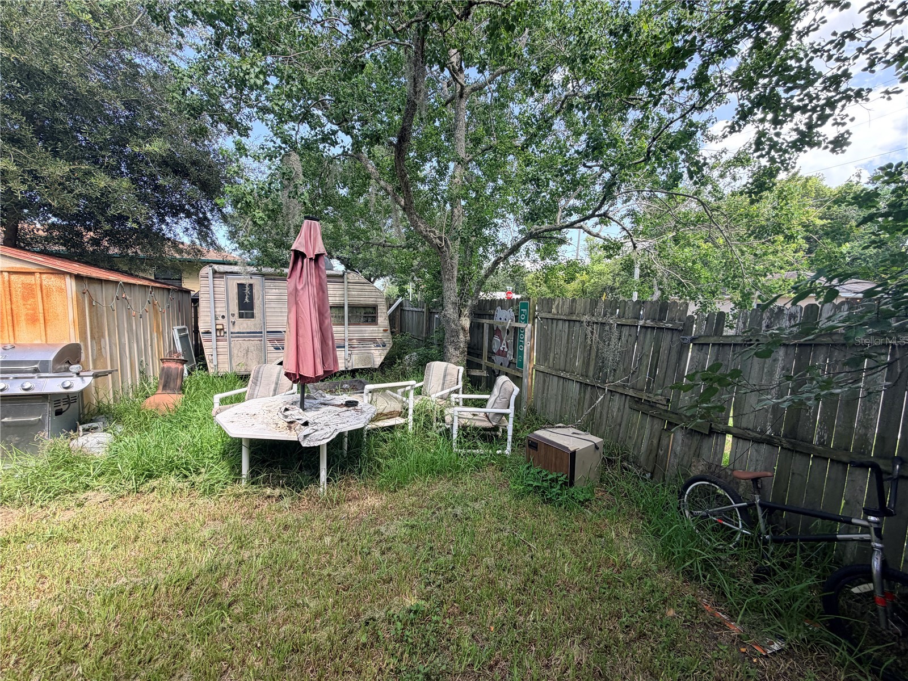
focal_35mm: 14
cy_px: 340
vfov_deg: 85.7
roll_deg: -1.0
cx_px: 454
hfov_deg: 102.1
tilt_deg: -4.8
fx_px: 367
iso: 40
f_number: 2.2
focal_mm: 2.22
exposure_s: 1/181
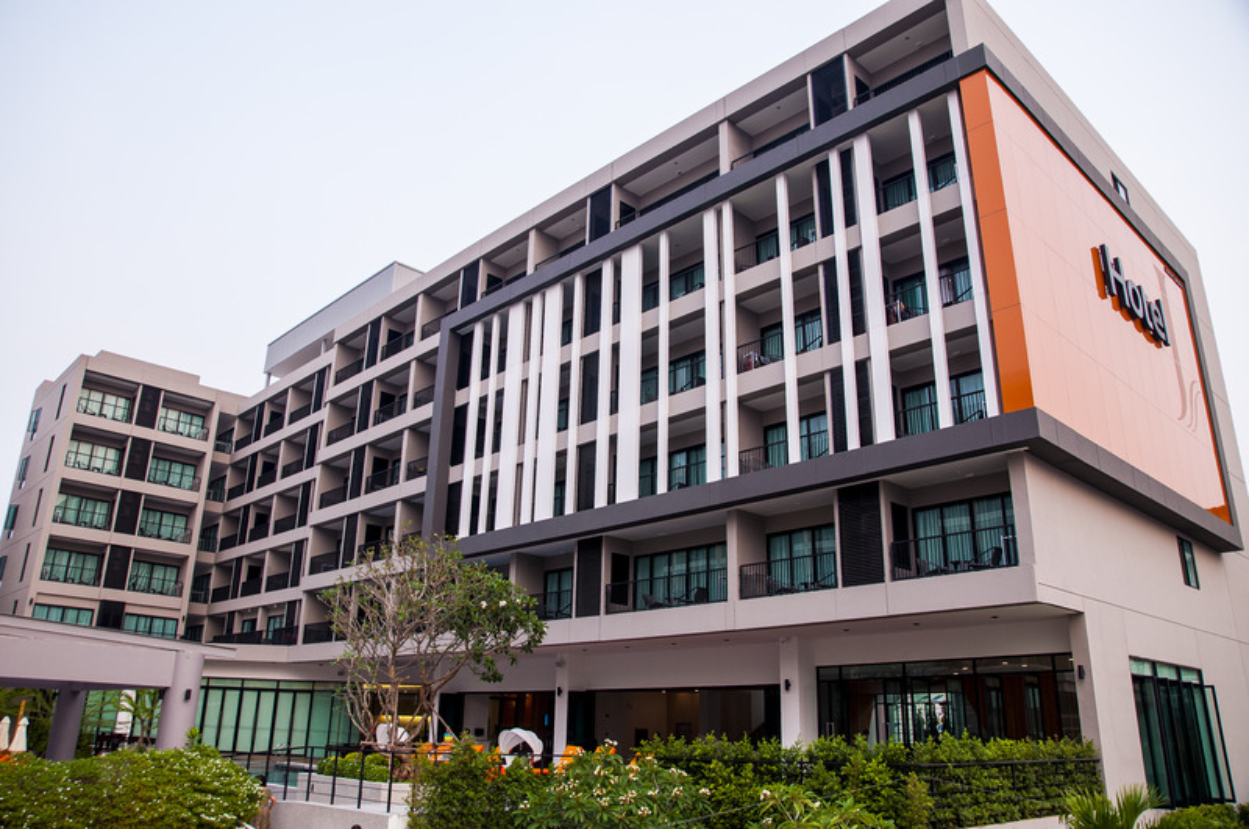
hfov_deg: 70.5
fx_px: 883
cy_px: 414
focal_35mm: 26
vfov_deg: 50.3
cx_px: 624
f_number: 4
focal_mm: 17
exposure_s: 1/100
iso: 200
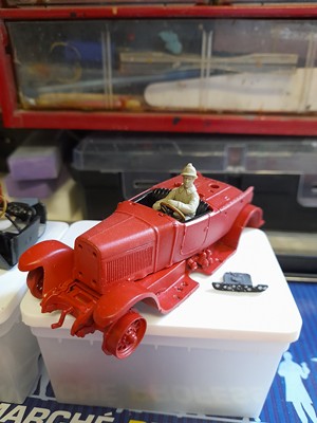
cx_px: 158
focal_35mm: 25
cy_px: 212
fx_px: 305
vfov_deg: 69.4
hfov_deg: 54.9
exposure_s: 1/50
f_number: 2
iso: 320
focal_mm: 4.6
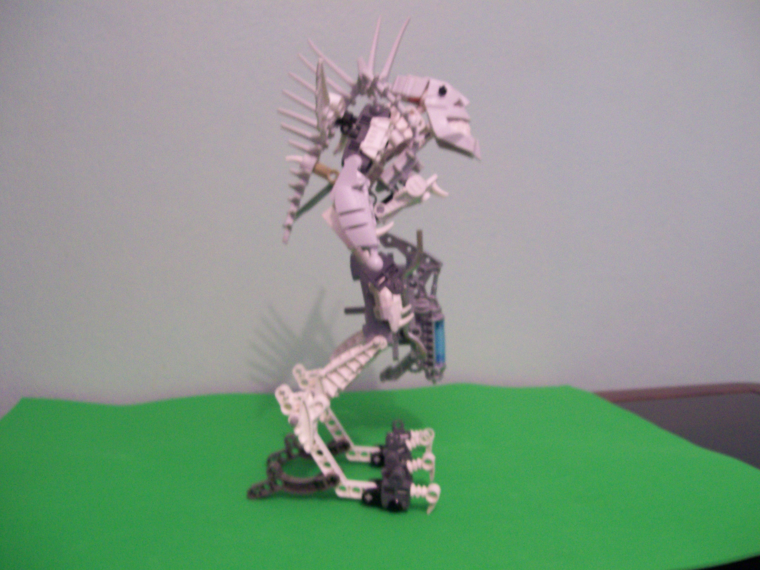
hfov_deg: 51.4
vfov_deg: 39.7
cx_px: 380
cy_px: 285
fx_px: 790
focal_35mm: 36
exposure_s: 1/17.1
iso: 160
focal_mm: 6
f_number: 2.7
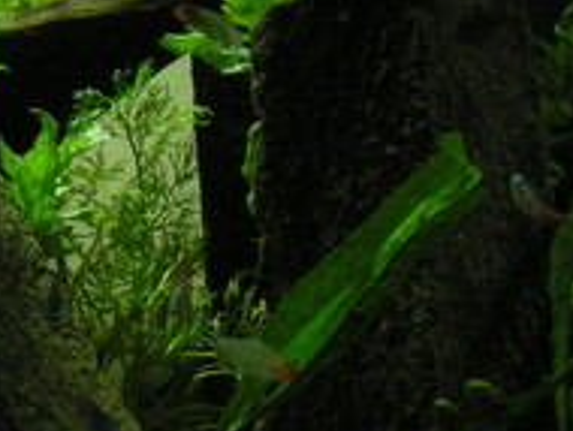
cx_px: -69
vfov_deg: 17.5
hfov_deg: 22.1
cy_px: 24
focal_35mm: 83
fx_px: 1376
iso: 400
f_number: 2.8
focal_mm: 5.7
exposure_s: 1/44.7
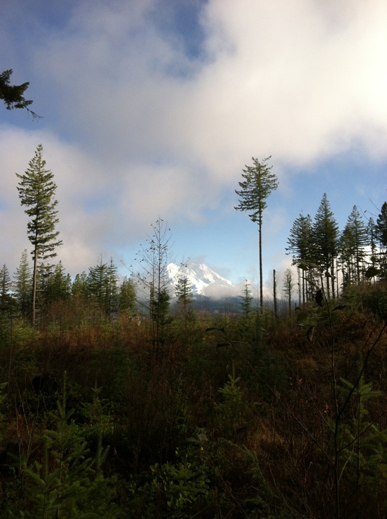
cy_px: 260
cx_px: 194
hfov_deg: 40.6
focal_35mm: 35
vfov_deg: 52.7
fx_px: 523
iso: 80
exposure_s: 1/968
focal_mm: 3.85
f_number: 2.8
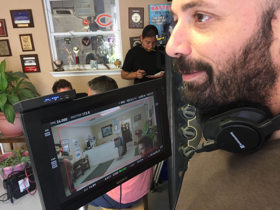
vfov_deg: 48.2
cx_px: 140
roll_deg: +0.6
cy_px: 105
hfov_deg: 61.7
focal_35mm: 29
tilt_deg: -18.5
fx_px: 235
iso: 80
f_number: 2.2
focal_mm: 4.15
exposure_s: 1/30
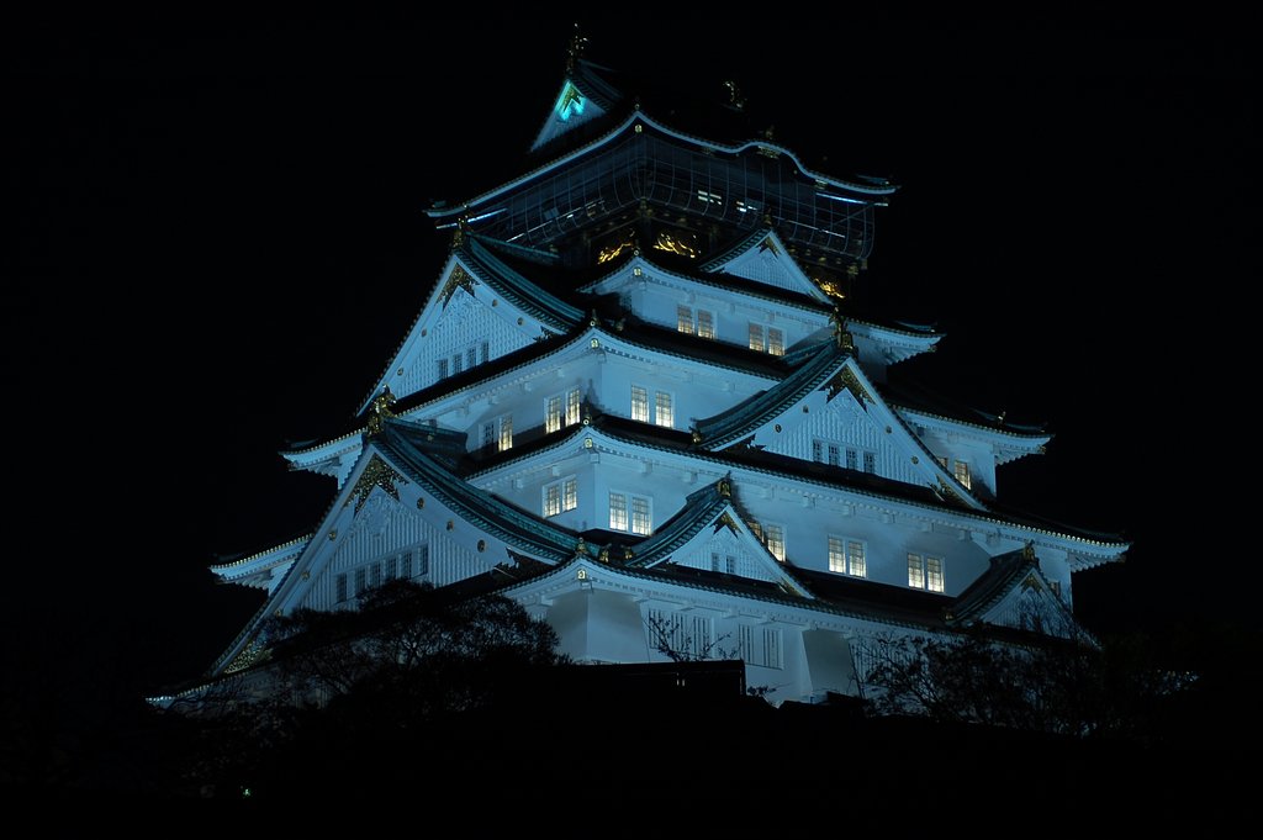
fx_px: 3050
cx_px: 632
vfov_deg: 15.7
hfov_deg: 23.4
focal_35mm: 87
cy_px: 420
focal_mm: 58
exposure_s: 1/30
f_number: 2.8
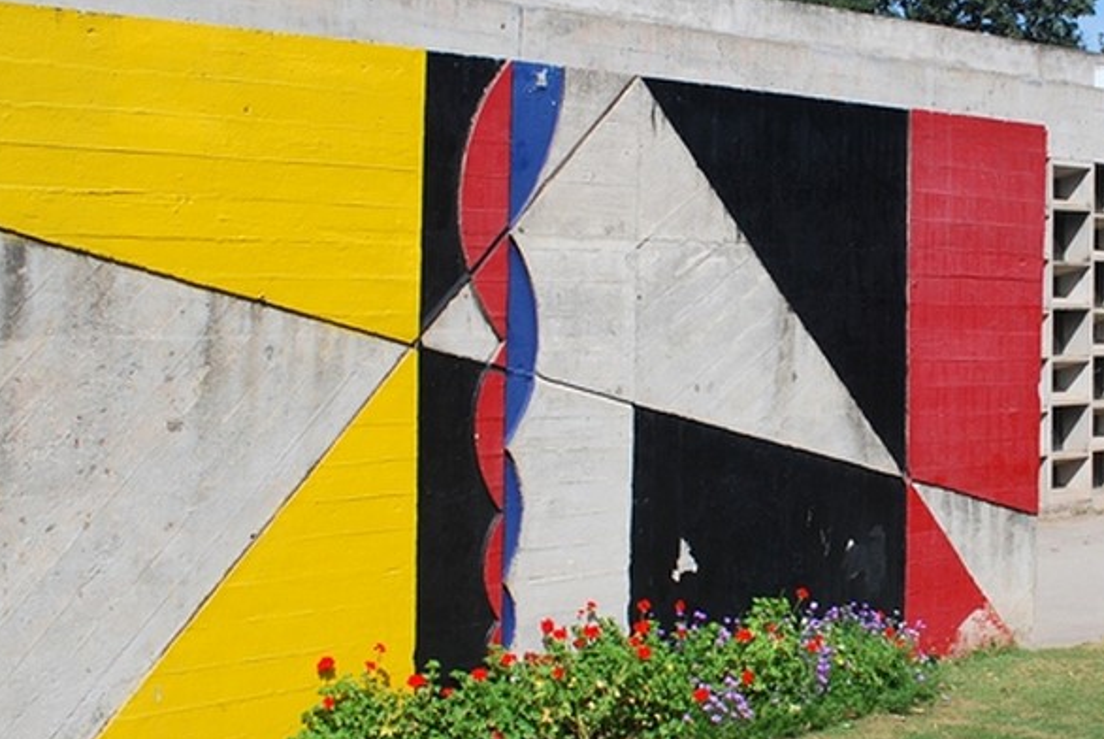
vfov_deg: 21.9
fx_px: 1903
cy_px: 270
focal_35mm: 62
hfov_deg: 31.5
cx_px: 892
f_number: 9
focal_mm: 18
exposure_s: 1/320
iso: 100
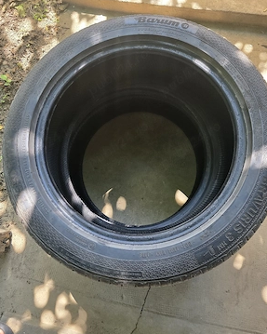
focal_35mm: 25
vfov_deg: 68.0
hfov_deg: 56.8
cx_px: 137
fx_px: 247
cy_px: 156
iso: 160
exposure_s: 1/182
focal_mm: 6.3
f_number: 1.7
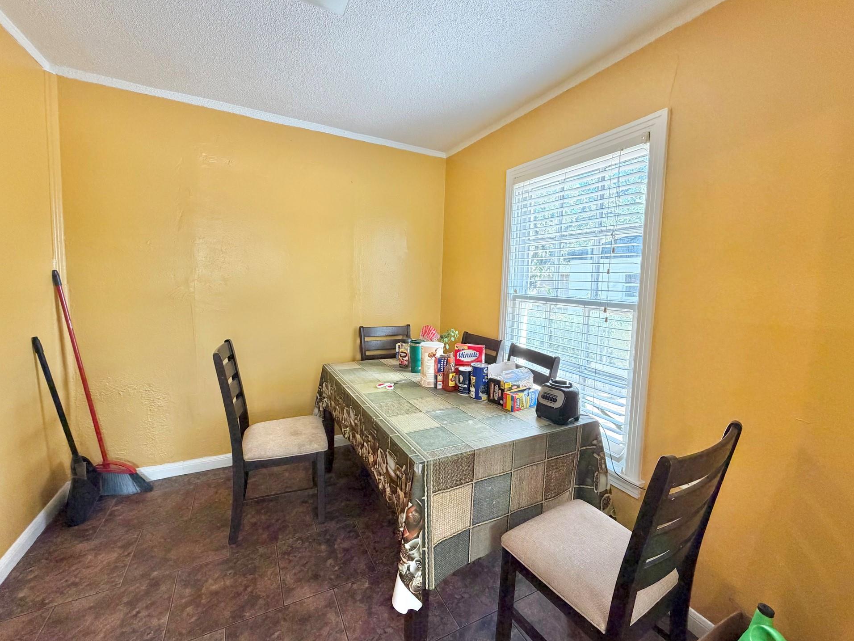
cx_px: 443
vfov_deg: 81.8
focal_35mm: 15
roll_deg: -2.0
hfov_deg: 98.1
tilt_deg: -4.5
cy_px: 313
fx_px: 370
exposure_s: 1/121
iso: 320
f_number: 2.2
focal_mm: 2.22
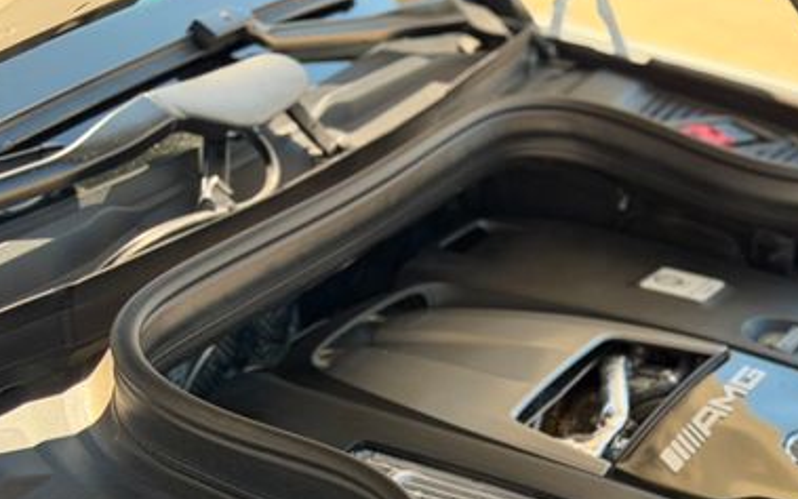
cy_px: 440
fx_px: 1871
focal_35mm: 86
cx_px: 590
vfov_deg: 15.0
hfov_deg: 23.9
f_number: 1.78
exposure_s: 1/181
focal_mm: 6.76
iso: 80
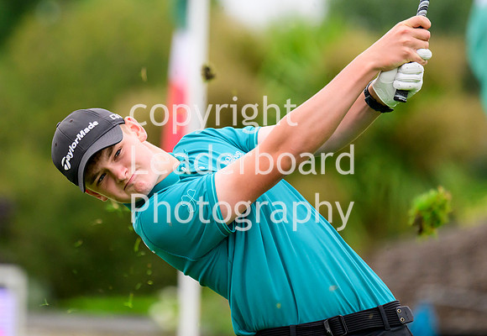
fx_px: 8015
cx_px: 126
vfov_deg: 2.4
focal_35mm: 586
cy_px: 96
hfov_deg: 3.5
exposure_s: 1/1600
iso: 1600
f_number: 5.6
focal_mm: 400
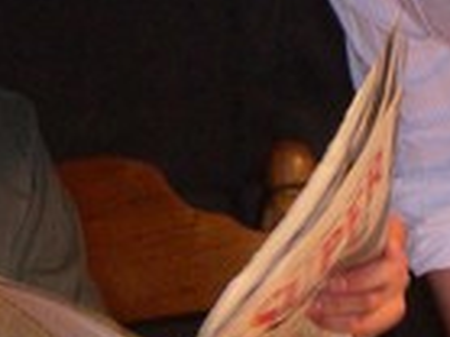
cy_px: 55
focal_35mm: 460
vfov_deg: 3.2
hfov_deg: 4.3
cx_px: 91
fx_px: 5975
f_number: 4.9
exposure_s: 1/60
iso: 400
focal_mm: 24
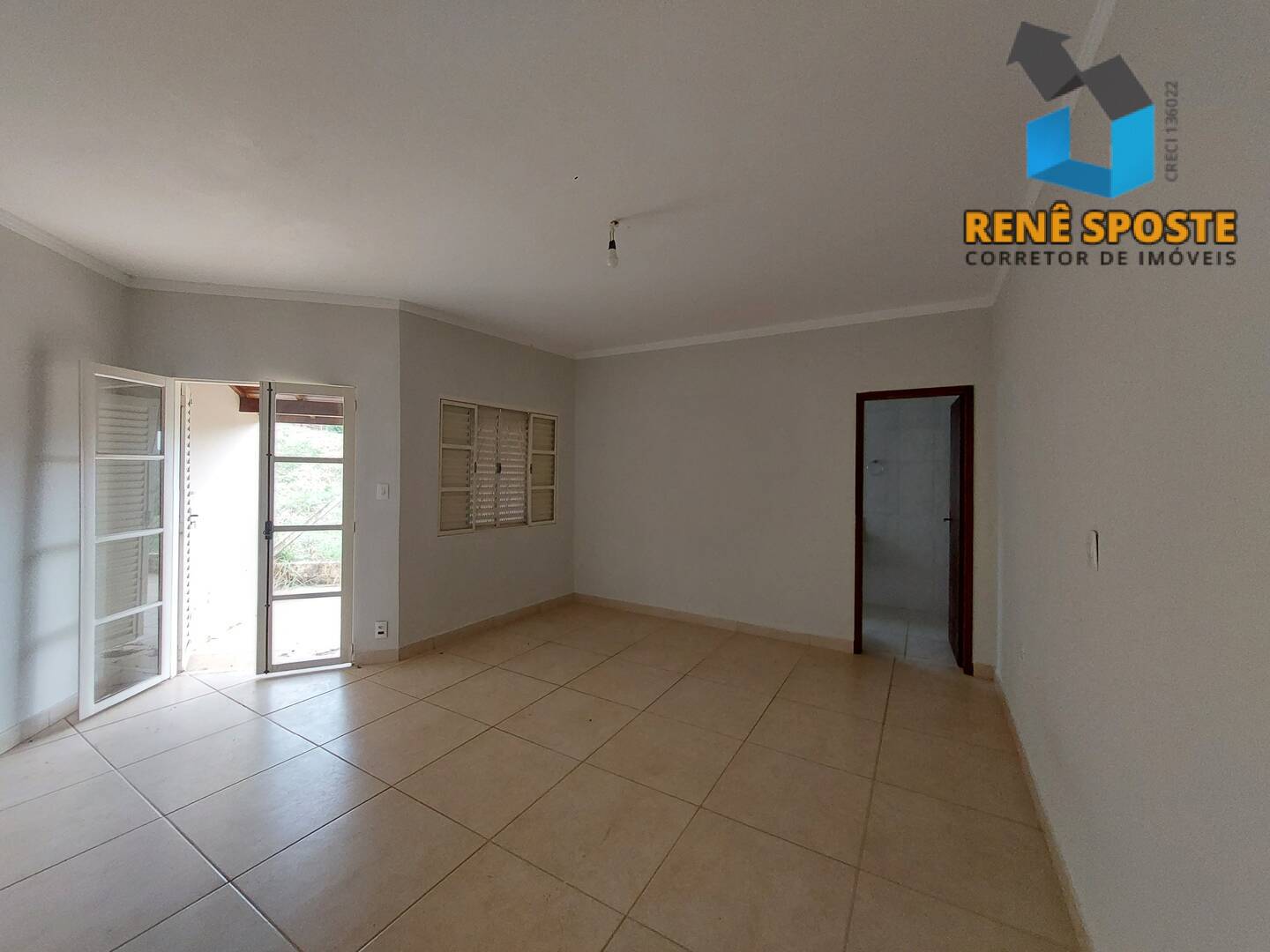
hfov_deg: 106.2
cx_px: 635
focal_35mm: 13
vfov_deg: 89.9
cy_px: 476
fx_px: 477
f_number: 2.2
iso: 400
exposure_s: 1/40
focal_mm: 1.74
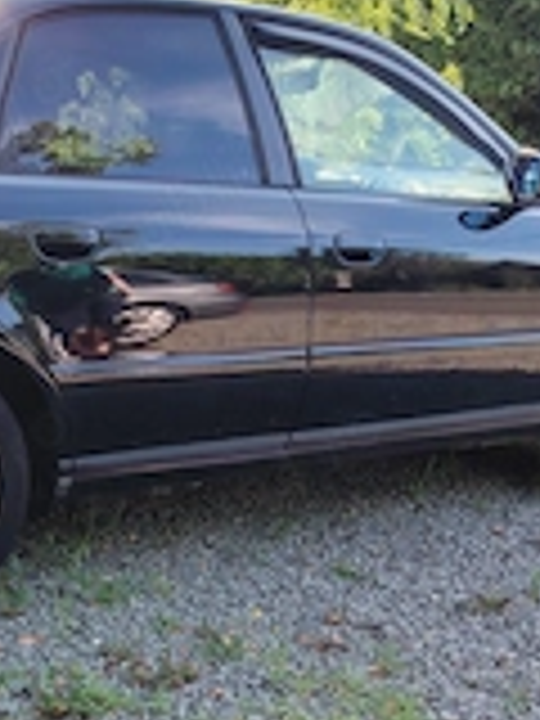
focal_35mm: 60
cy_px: 590
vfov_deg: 31.3
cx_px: 81
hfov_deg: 23.9
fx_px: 1248
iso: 100
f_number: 1.75
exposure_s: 1/188
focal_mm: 5.25
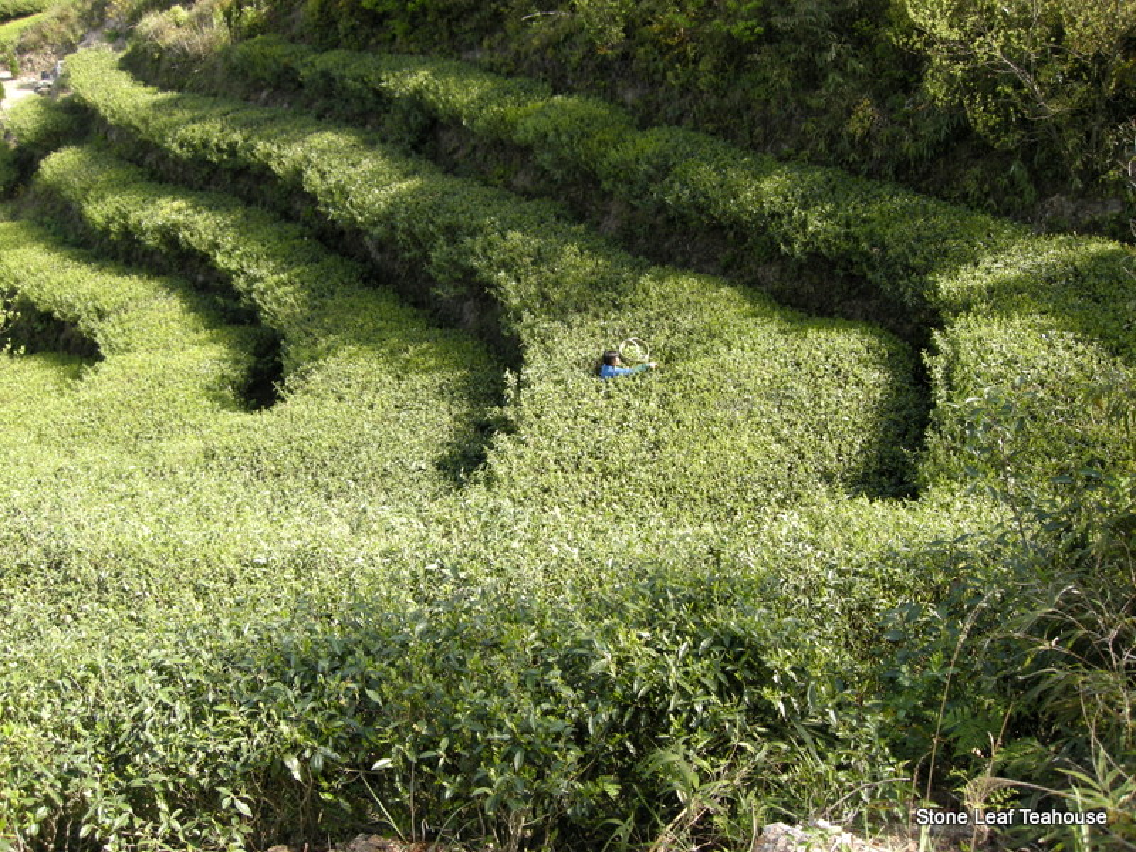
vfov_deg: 40.7
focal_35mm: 35
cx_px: 568
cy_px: 426
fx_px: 1149
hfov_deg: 52.6
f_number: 3.8
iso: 64
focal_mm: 7.5
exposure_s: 1/120
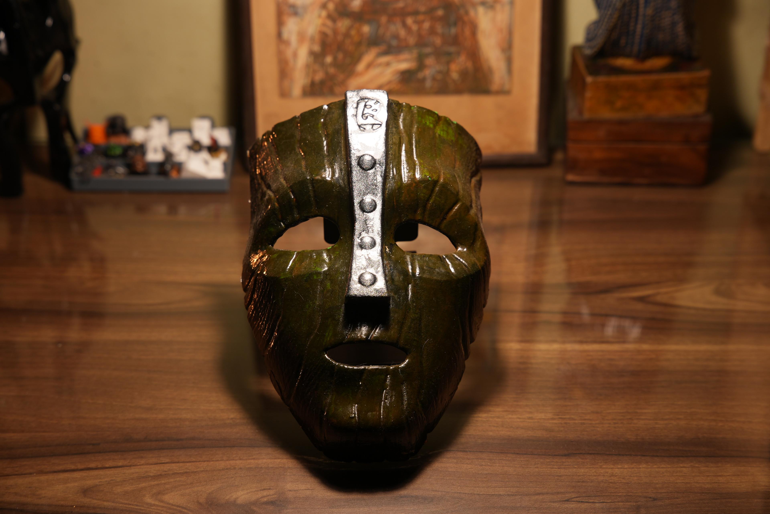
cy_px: 257
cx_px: 385
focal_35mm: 70
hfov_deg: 28.8
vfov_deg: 19.5
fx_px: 1498
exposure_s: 1/30
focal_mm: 70
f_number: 4.5
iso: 250
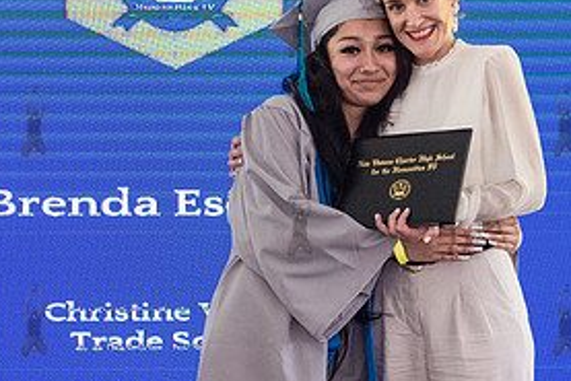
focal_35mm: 126
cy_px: 216
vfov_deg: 10.9
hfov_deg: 16.2
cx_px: 386
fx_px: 1999
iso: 2500
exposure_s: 1/800
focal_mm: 34
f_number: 4
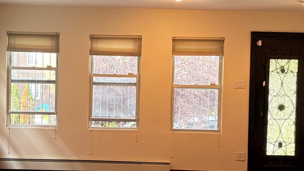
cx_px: 120
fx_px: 451
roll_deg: -0.3
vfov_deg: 21.4
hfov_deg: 37.1
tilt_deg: -2.3
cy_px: 94
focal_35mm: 56
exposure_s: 1/60
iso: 80
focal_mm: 5.96
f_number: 1.6
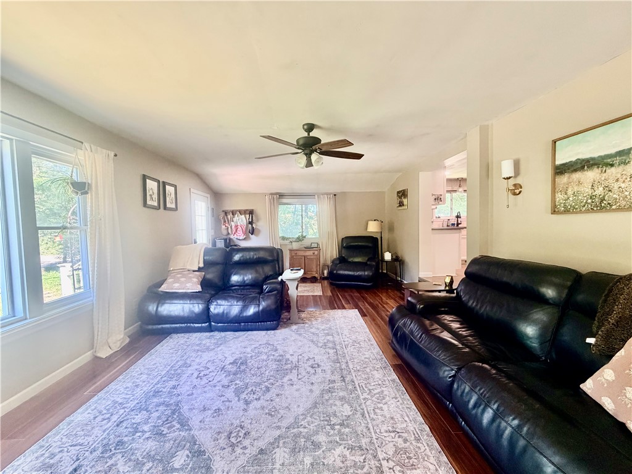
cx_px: 316
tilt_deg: -2.8
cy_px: 237
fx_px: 256
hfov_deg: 102.1
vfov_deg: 85.7
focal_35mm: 14
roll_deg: +1.4
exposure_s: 1/78
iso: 320
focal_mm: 2.22
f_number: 2.2
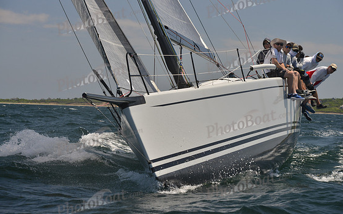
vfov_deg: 11.1
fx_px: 1103
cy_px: 99
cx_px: 175
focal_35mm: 118
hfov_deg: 17.7
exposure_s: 1/800
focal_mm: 112
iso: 400
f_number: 9
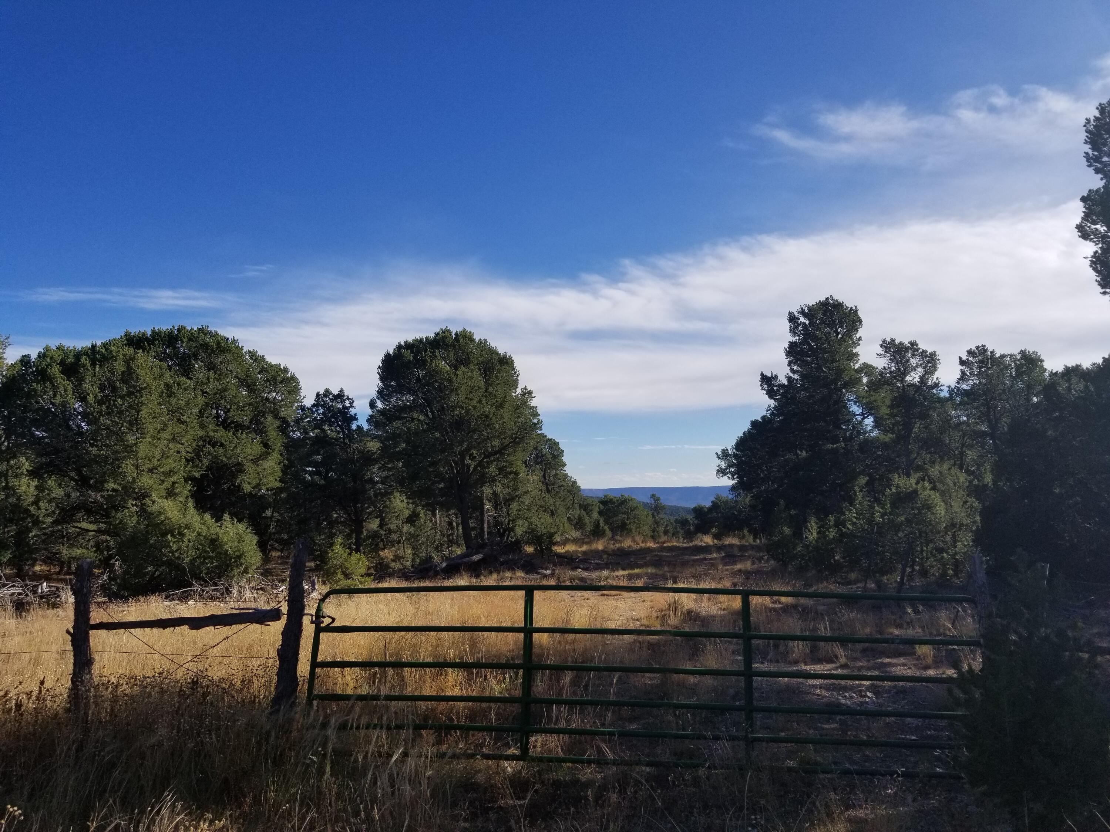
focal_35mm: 26
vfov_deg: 53.1
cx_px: 555
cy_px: 416
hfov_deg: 67.3
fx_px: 834
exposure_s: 1/3328
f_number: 1.7
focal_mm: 4.25
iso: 50
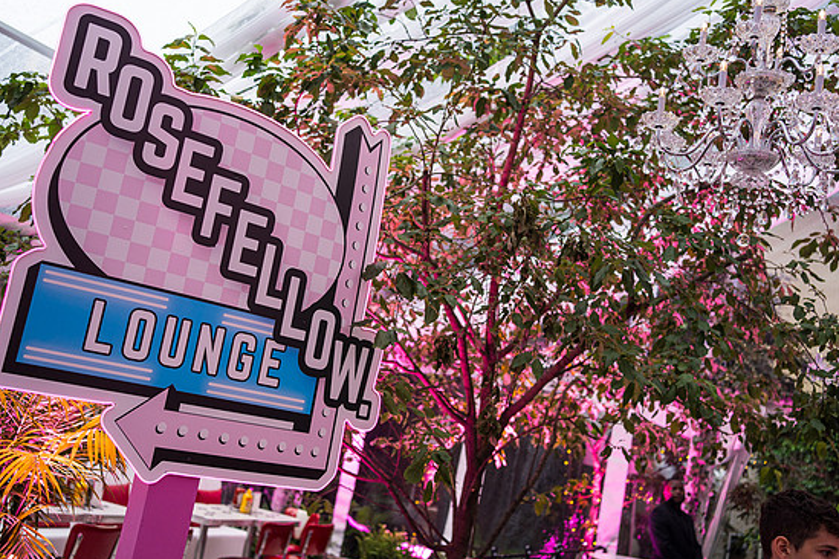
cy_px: 274
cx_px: 416
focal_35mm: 37
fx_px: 862
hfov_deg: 51.9
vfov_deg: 35.9
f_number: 2.8
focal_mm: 35
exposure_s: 1/400
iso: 400
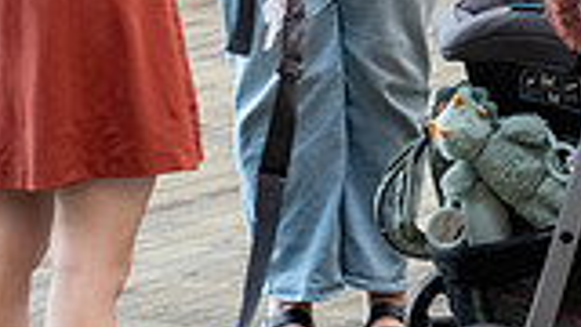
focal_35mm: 303
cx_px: 229
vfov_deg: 4.0
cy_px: -229
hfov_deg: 7.1
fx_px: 4668
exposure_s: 1/105
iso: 2500
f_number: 2.8
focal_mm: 68.7
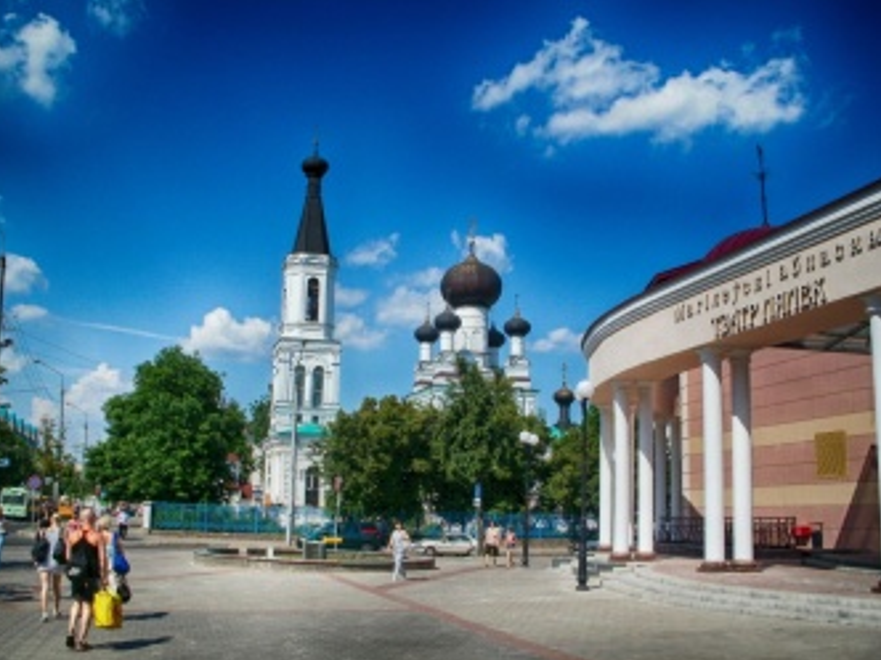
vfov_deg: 37.7
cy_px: 346
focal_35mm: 38
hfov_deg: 49.0
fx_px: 967
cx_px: 427
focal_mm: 6.3
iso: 100
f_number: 5.6
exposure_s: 1/800
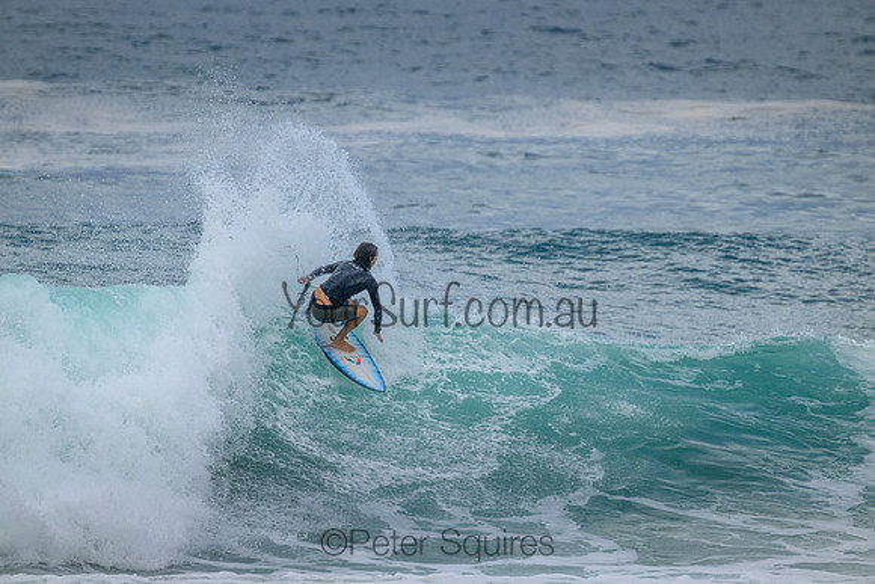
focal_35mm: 800
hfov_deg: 2.6
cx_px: 438
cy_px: 292
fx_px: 19448
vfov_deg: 1.7
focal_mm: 800
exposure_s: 1/2000
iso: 1000
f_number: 11
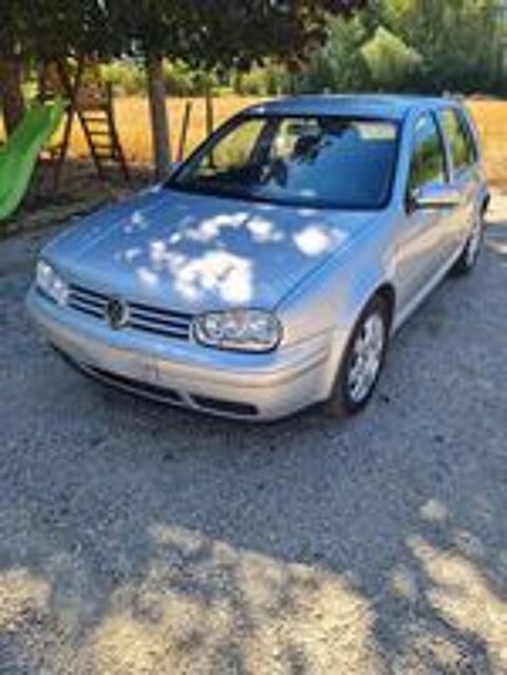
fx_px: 508
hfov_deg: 53.1
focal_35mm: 26
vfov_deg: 67.3
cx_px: 254
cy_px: 338
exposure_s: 1/833
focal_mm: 5.4
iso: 50
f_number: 1.8
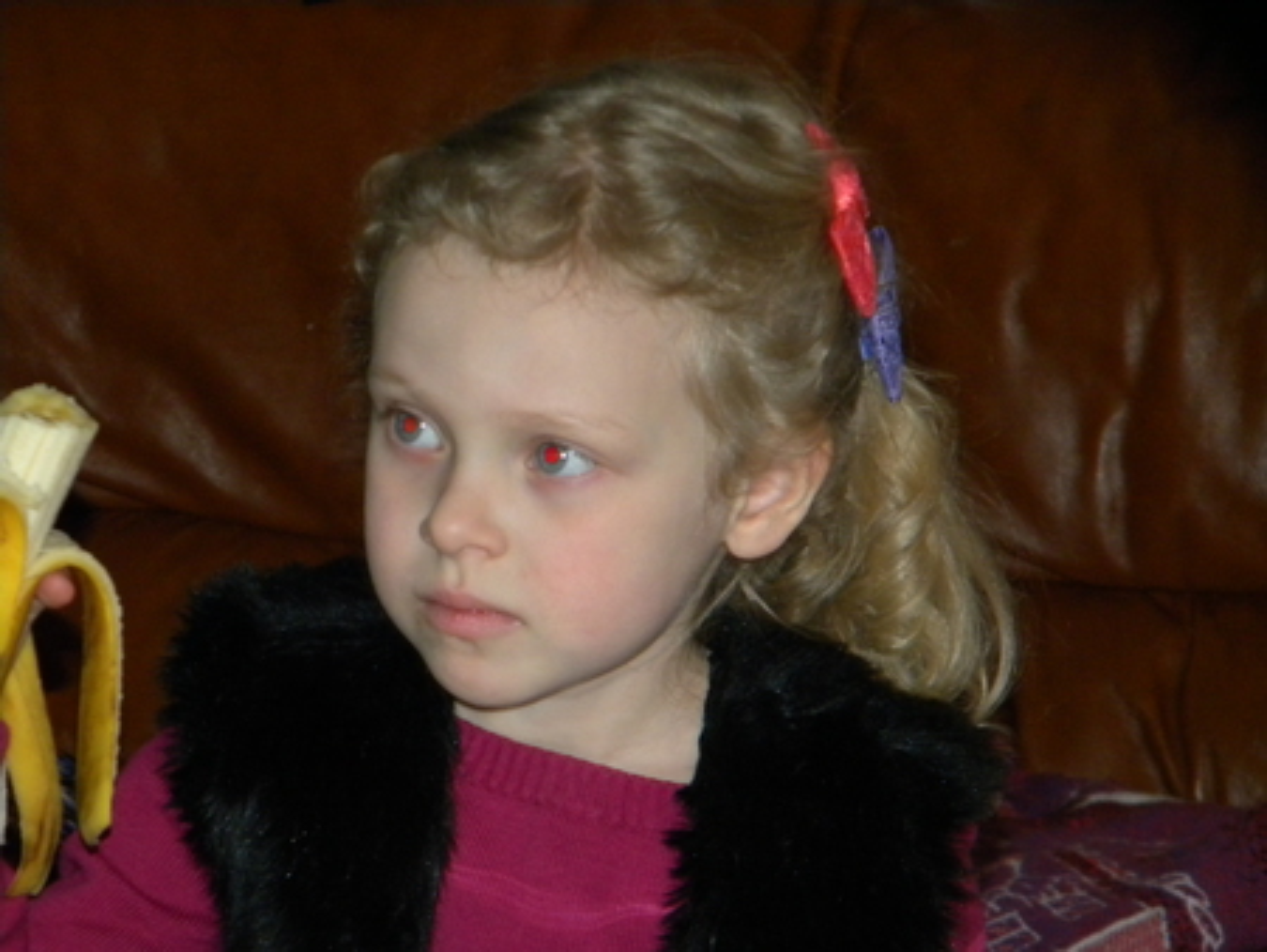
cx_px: 634
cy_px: 476
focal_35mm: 183
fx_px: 6702
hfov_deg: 10.8
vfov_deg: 8.1
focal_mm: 33.1
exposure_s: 1/30
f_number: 5.2
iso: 400
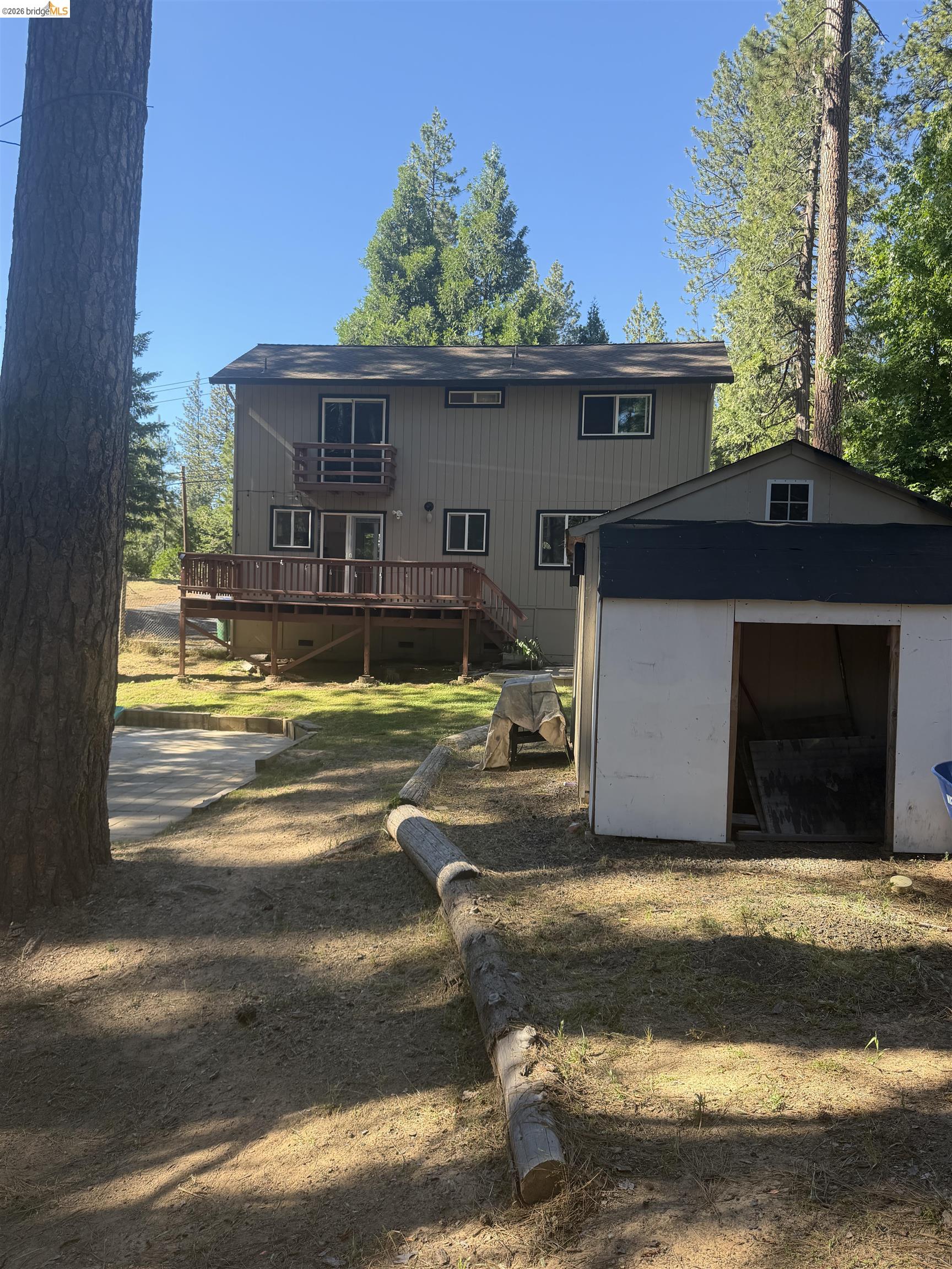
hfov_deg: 56.8
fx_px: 880
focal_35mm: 24
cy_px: 634
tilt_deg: -3.8
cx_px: 476
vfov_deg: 71.6
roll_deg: -2.4
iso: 100
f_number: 1.78
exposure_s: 1/979
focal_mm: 6.76
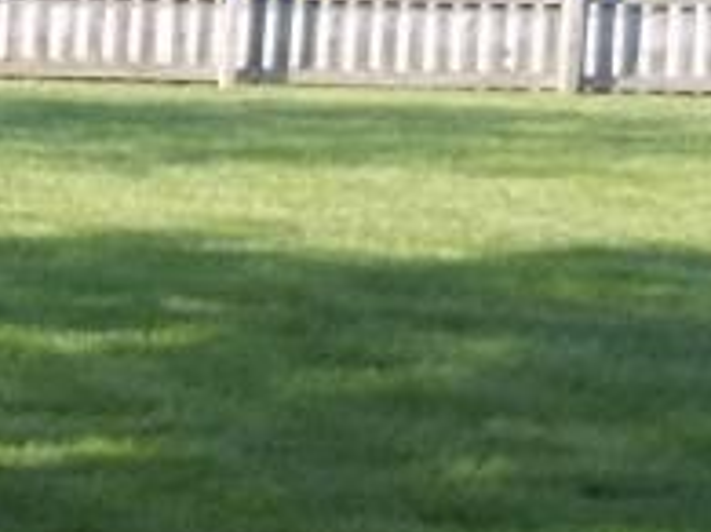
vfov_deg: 8.6
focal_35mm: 173
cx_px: -1006
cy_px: 353
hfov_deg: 10.0
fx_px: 3551
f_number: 3.3
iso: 64
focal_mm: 5.9
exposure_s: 1/200
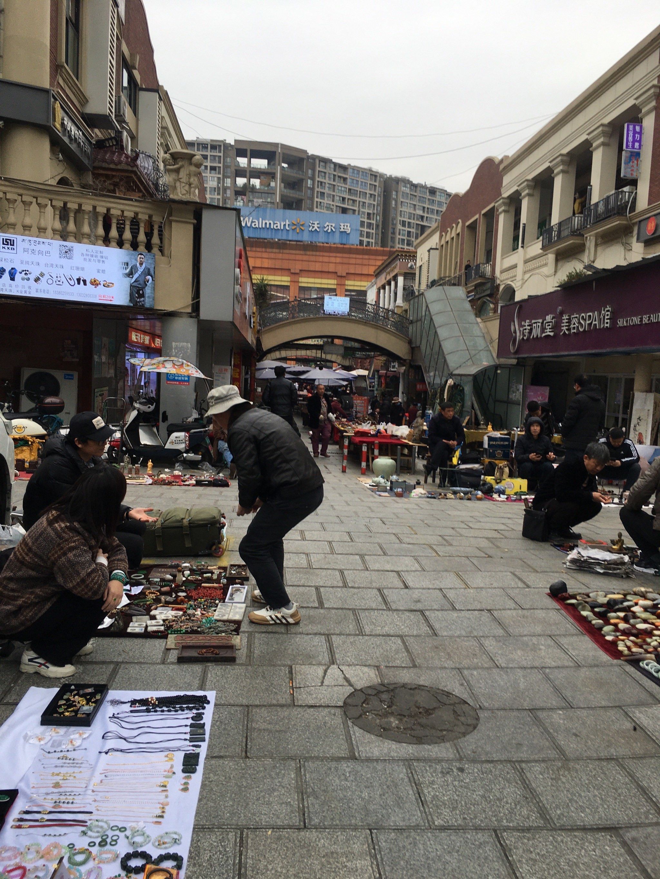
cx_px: 330
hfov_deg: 48.2
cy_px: 440
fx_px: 737
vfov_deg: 61.7
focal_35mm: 29
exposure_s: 1/260
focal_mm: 4.15
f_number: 2.2
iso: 25
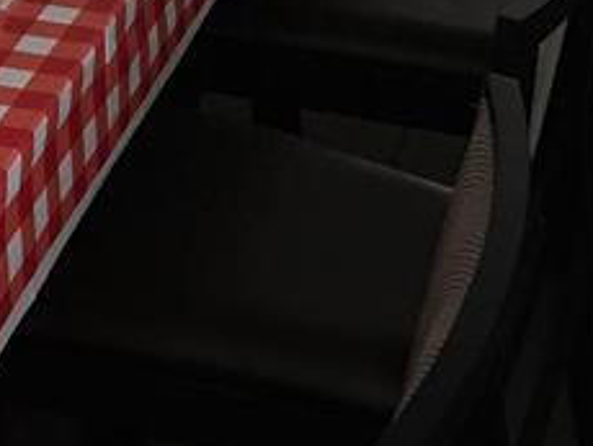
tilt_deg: -12.1
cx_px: 31
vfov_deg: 10.5
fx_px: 2212
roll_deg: +0.7
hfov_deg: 15.1
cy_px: -469
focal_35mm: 129
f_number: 2.2
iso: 64
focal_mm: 4.15
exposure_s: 1/15
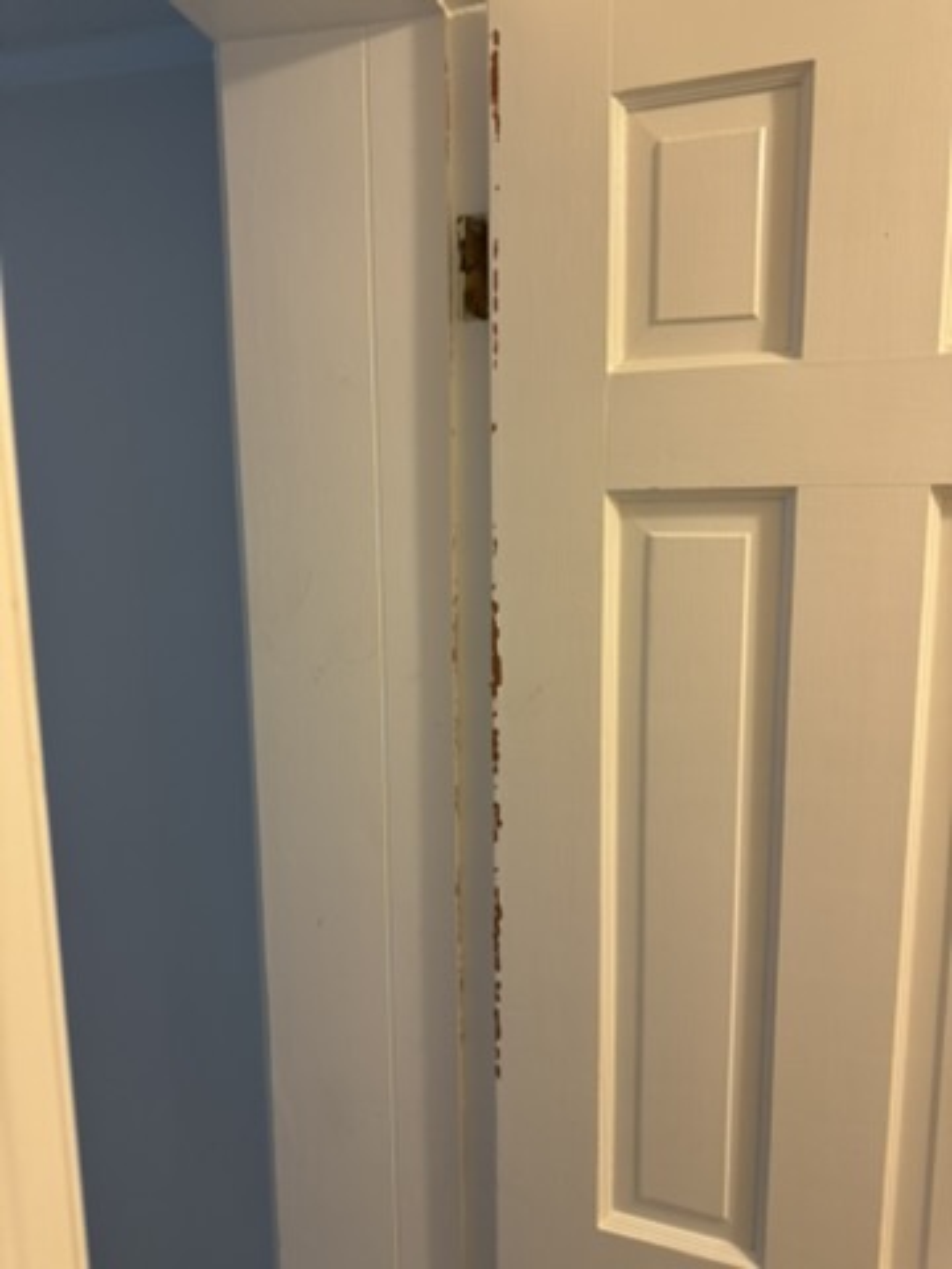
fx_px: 880
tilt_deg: -5.1
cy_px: 634
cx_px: 476
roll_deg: +0.6
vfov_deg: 71.6
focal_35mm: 24
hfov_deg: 56.8
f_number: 1.78
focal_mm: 6.76
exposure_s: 1/60
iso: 250
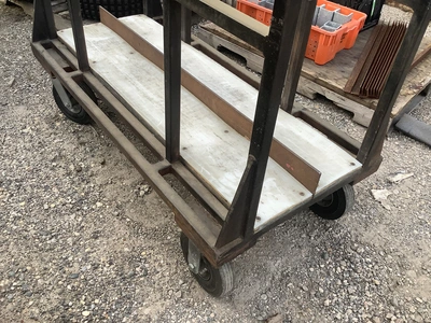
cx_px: 216
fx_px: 386
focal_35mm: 31
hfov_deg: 58.4
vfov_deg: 45.4
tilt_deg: -42.9
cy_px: 162
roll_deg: -2.0
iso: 50
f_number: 2.4
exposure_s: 1/120
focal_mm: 3.3
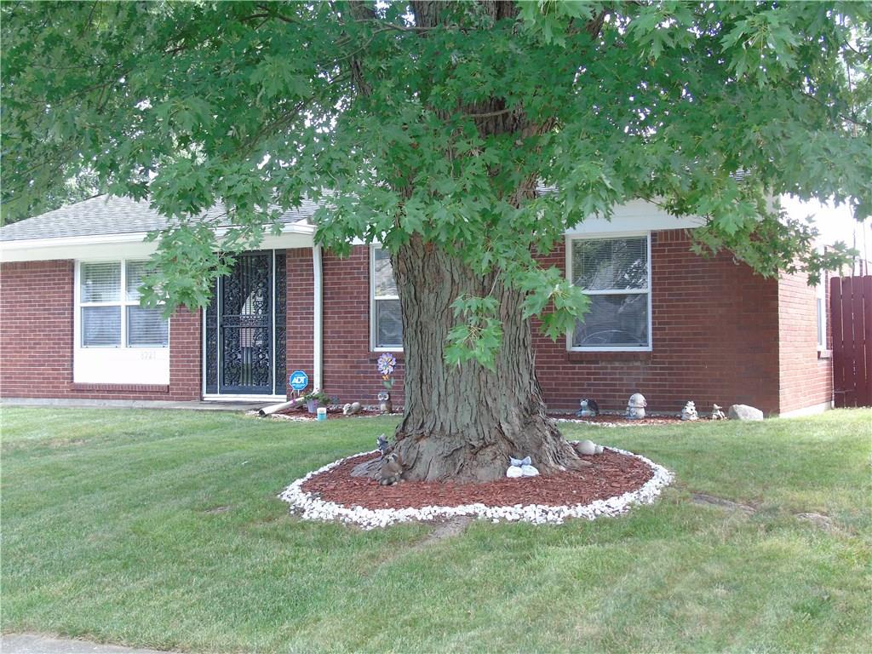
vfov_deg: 31.5
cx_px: 436
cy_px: 327
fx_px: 1159
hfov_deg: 41.2
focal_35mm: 46
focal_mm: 8.2
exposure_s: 1/30
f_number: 4.1
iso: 80
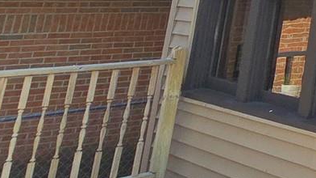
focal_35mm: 74
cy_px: -169
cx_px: 676
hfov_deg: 17.3
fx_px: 620
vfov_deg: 14.0
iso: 80
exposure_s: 1/2000
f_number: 2.2
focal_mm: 2.2
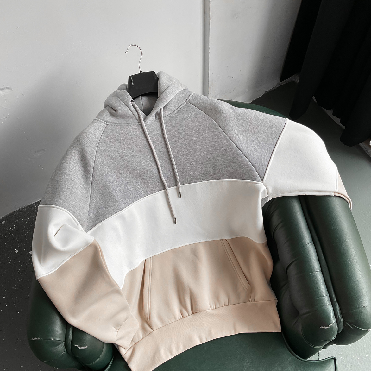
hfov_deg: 47.2
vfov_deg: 47.1
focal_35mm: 35
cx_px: 187
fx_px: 424
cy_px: 206
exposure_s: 1/120
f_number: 1.8
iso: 64
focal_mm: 3
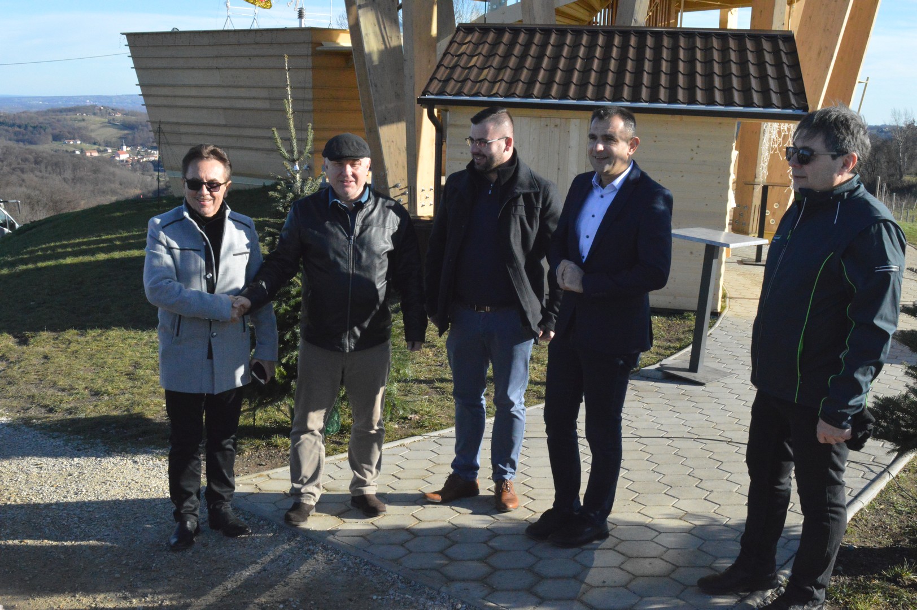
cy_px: 305
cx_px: 458
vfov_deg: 36.8
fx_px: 916
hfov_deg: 53.2
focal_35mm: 36
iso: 3200
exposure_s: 1/1250
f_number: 18
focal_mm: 24
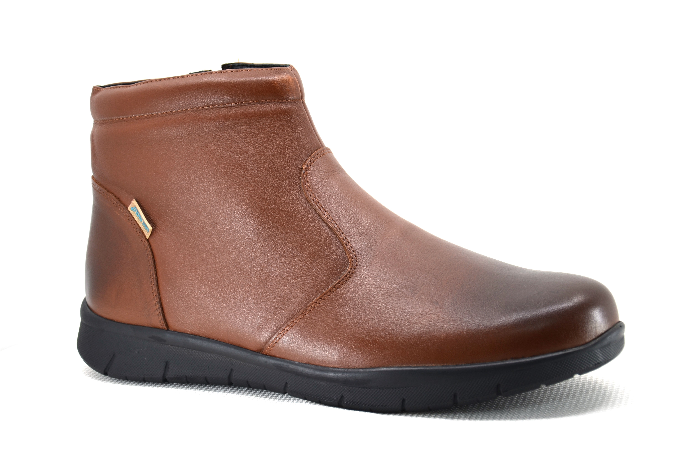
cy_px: 226
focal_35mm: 78
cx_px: 341
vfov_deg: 17.4
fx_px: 1475
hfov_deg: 26.0
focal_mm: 52
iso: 160
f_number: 6.3
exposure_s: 1/160
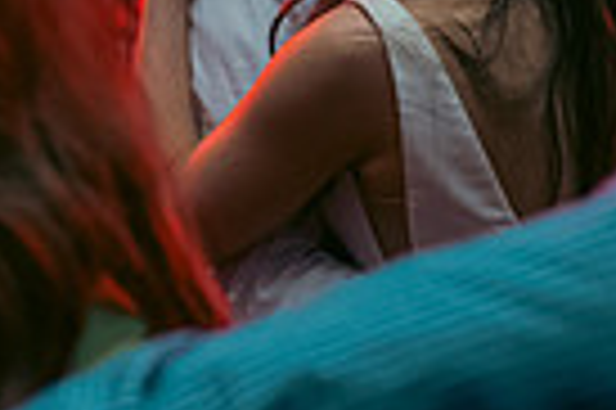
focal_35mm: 161
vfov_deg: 8.5
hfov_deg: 12.7
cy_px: 106
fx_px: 2752
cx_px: 499
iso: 800
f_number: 3.5
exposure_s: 1/160
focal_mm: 38
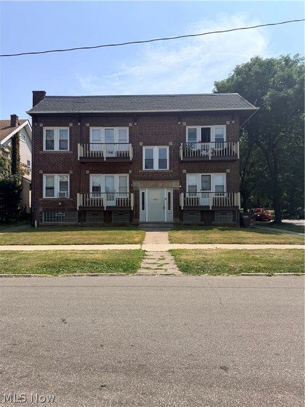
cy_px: 204
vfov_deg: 71.6
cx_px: 152
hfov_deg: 56.8
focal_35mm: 24
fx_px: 282
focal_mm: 6.76
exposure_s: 1/5319
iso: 80
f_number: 1.78
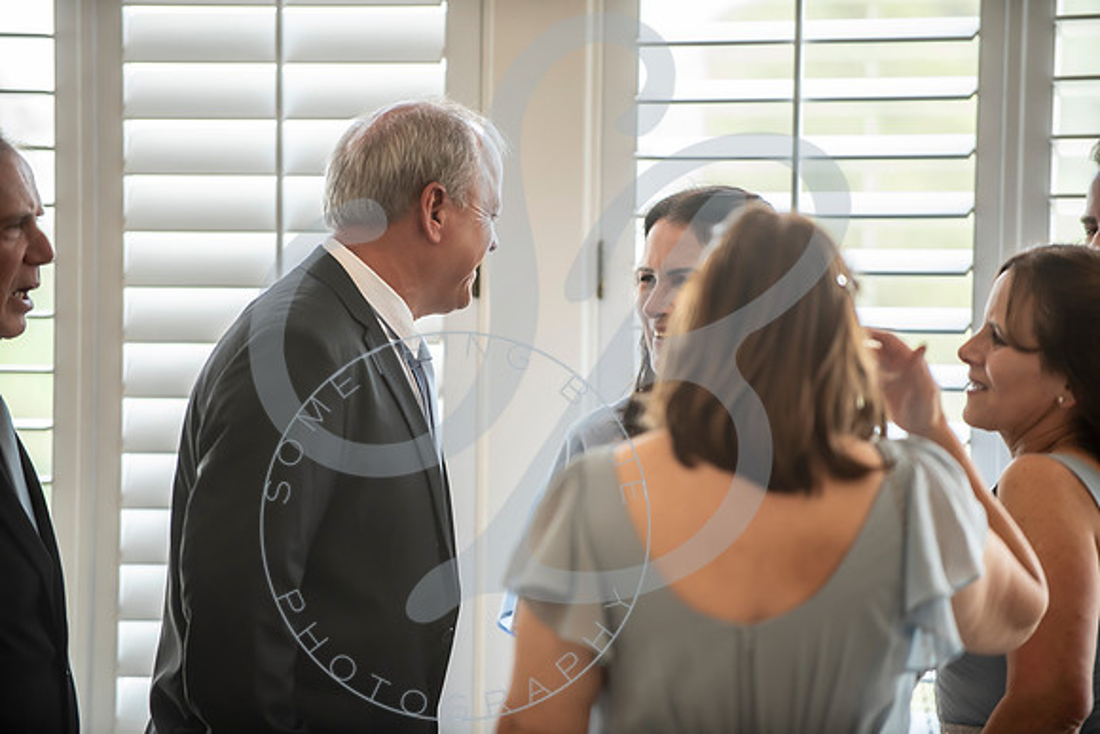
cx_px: 550
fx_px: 6112
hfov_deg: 10.3
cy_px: 367
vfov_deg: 6.9
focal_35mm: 200
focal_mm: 200
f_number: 2.8
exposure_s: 1/250
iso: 640
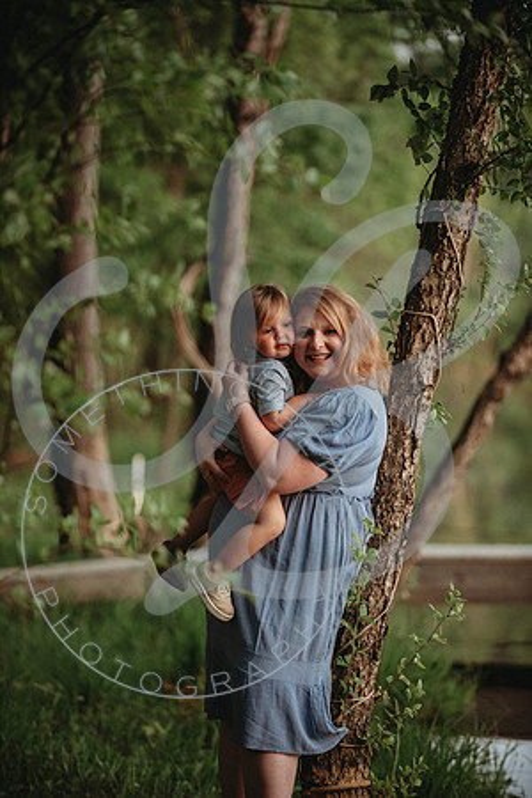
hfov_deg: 8.9
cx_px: 266
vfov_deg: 13.2
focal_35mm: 155
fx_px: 3436
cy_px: 399
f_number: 2.8
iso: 400
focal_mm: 155
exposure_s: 1/200
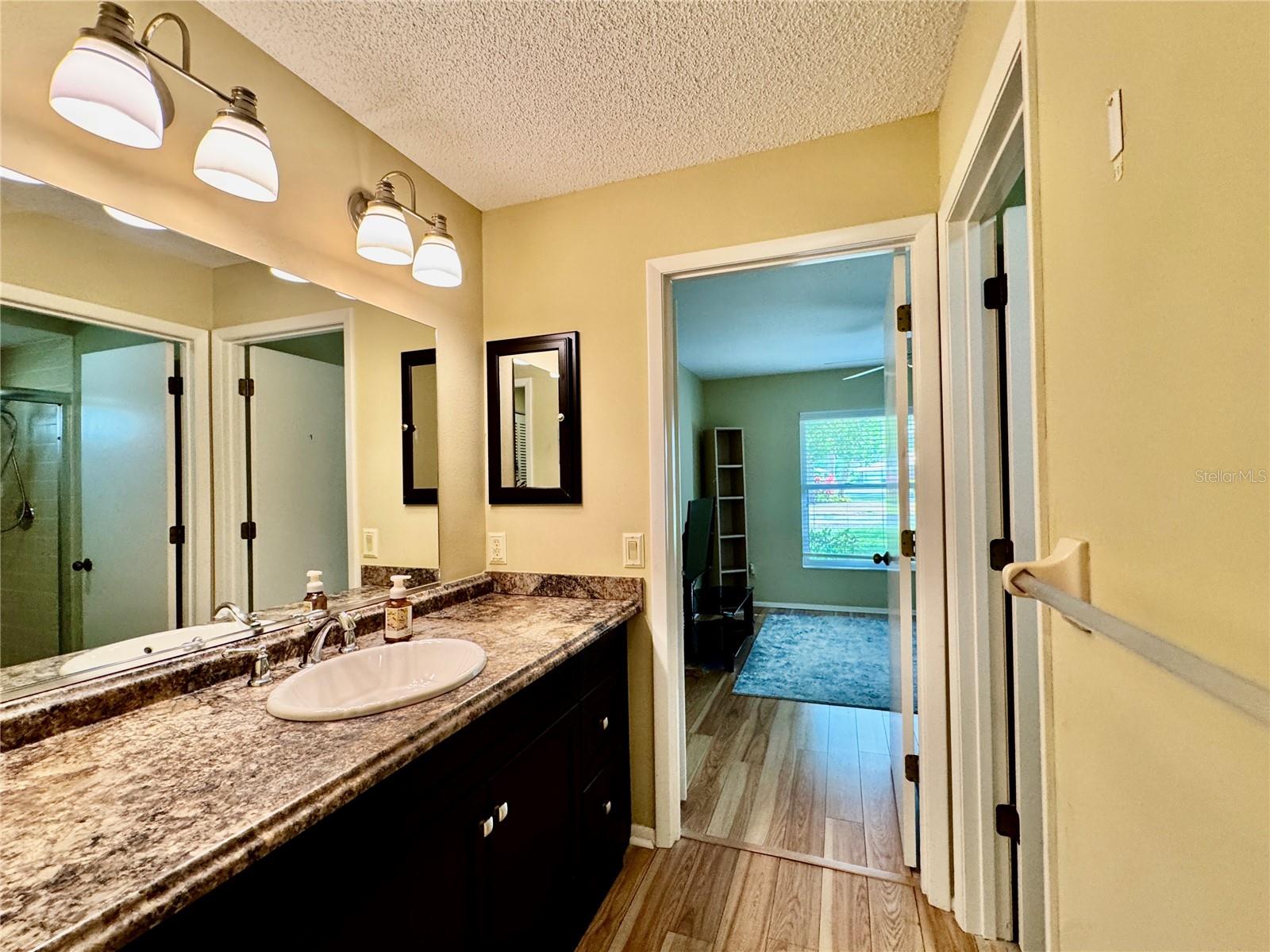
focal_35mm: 14
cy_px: 476
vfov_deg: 85.6
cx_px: 635
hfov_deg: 102.1
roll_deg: +3.9
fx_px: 513
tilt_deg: -1.3
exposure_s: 1/120
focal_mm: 2.22
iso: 200
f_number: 2.2
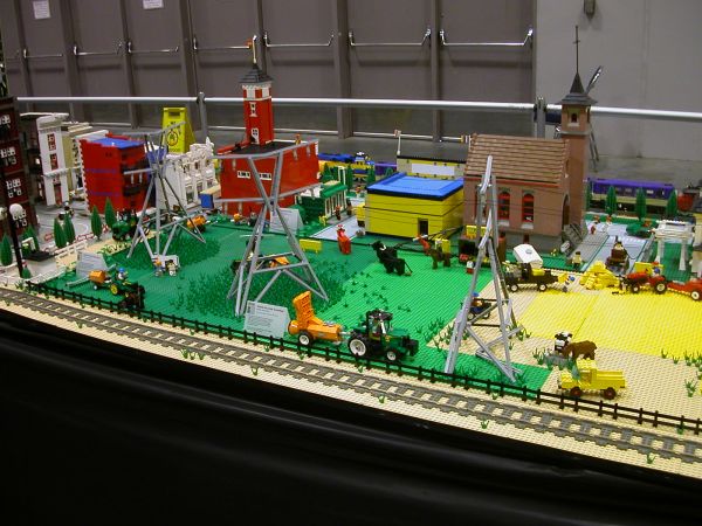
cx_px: 351
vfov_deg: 38.7
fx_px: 750
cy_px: 263
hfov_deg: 50.1
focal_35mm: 37
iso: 100
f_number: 2.7
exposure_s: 1/14.1
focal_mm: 5.6
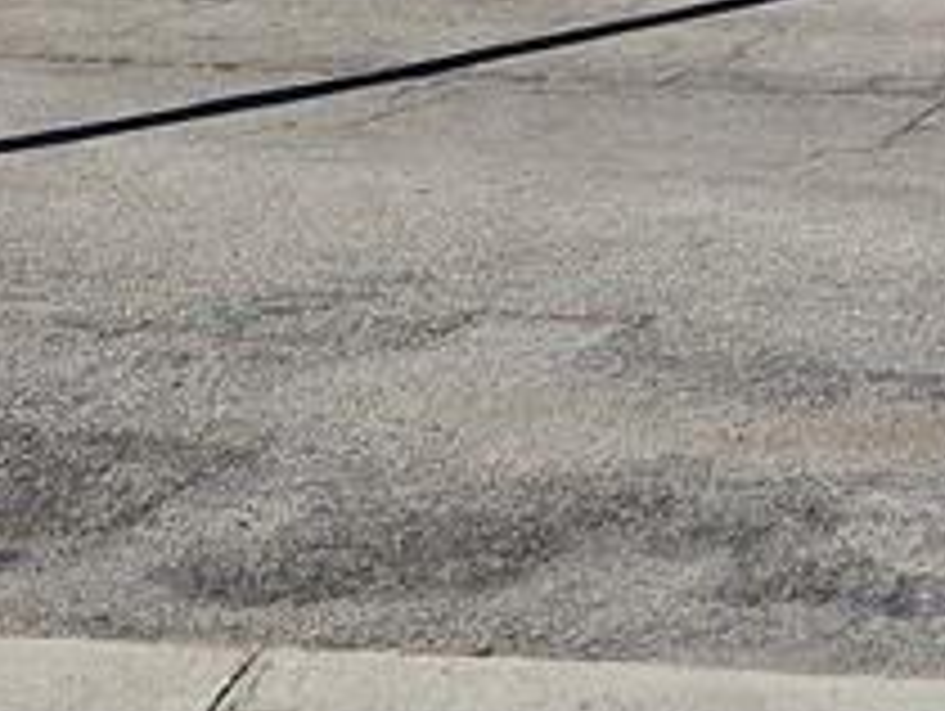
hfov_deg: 16.1
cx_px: 1413
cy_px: -585
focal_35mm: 112
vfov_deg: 12.1
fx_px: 3061
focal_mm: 5.4
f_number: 1.8
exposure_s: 1/4913
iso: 25
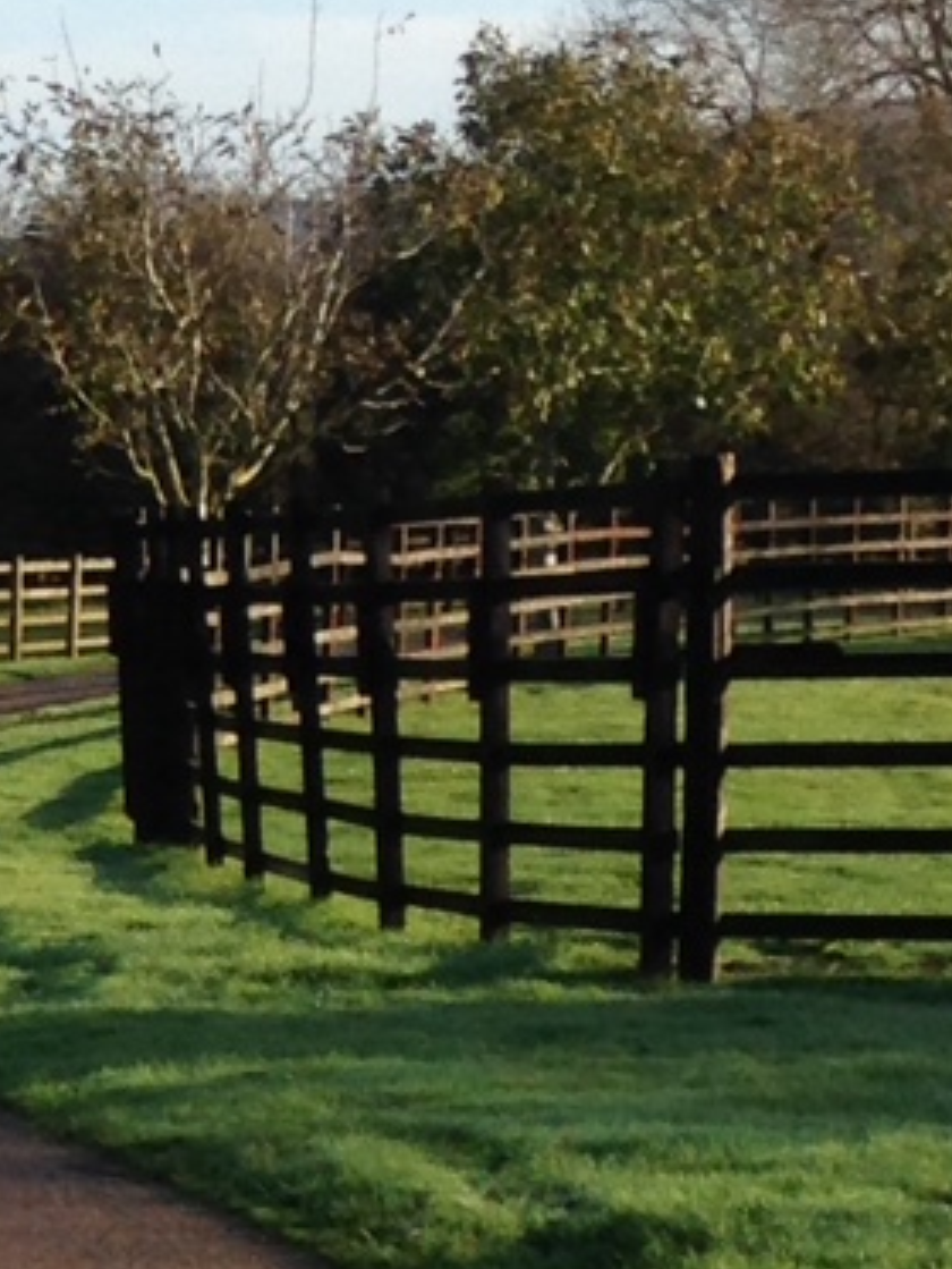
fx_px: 6633
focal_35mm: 181
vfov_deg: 10.6
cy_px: 1827
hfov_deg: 7.7
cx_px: -1153
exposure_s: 1/889
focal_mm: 4.12
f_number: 2.4
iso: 50
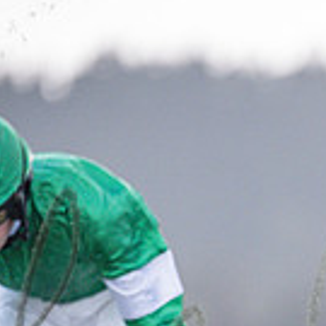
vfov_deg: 1.0
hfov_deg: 1.0
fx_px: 18134
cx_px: 654
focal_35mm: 1702
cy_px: 372
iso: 800
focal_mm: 400
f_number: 5
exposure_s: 1/1250
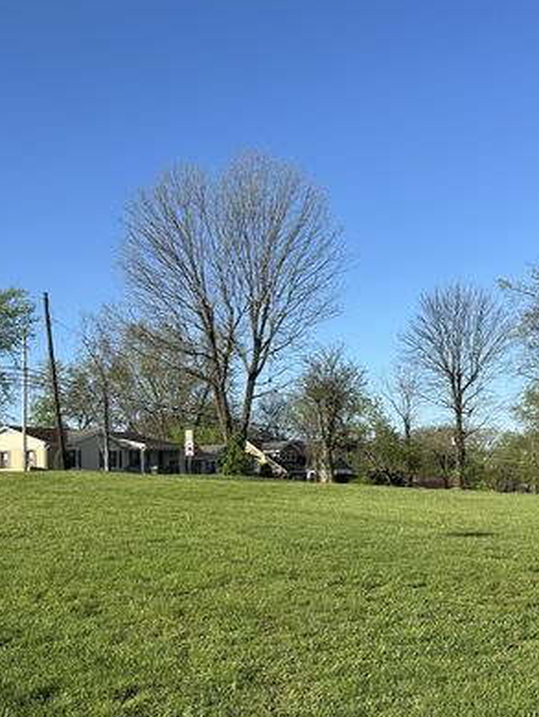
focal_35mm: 41
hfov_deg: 35.2
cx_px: 276
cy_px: 461
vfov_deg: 45.3
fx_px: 850
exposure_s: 1/3155
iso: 80
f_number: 1.78
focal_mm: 6.86
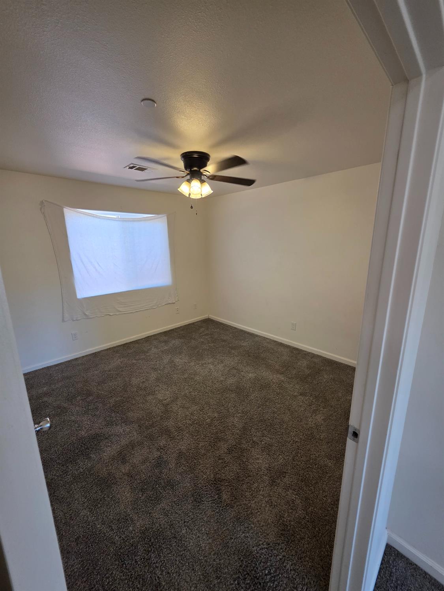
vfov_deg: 106.2
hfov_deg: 89.9
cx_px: 222
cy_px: 296
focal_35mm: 13
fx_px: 222
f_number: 1.9
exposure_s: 1/120
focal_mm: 2.2
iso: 200
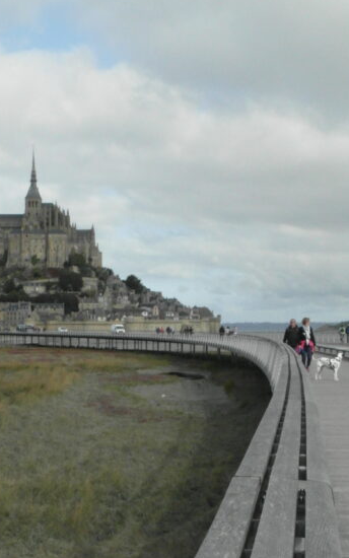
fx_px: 1080
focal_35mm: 71
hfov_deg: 18.3
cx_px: 115
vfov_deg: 28.8
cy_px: 367
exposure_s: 1/1500
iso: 400
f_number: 5.3
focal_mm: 7.8
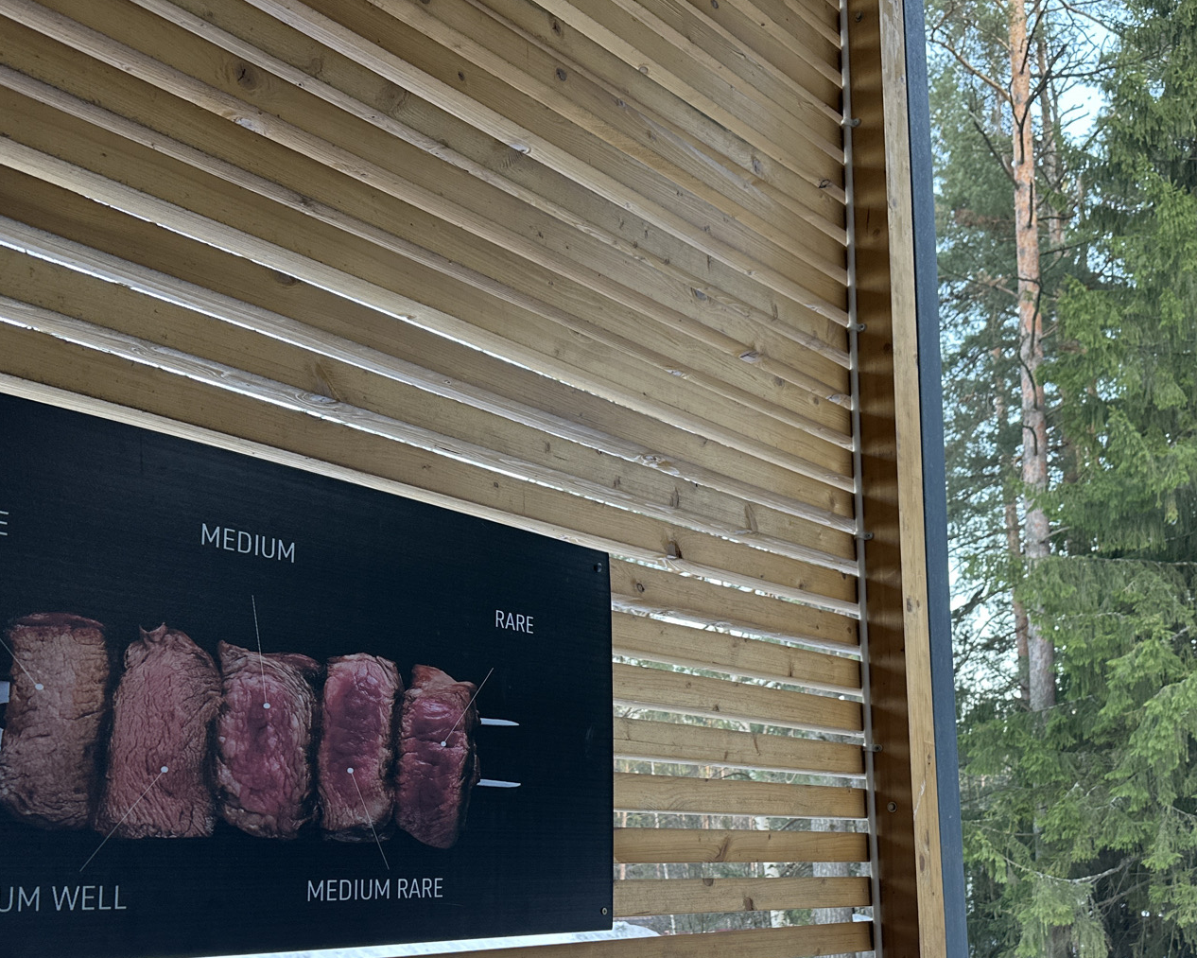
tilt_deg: +6.7
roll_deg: +0.8
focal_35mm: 37
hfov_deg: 48.9
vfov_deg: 39.2
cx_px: 683
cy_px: 703
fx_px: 1311
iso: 250
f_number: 1.78
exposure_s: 1/107
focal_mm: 6.86
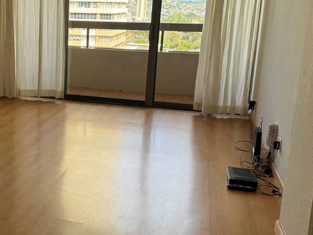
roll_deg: -0.9
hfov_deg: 38.2
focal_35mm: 48
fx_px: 434
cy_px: 99
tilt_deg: -12.6
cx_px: 63
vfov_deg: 30.2
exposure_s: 1/226
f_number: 1.78
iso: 64
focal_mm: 6.76
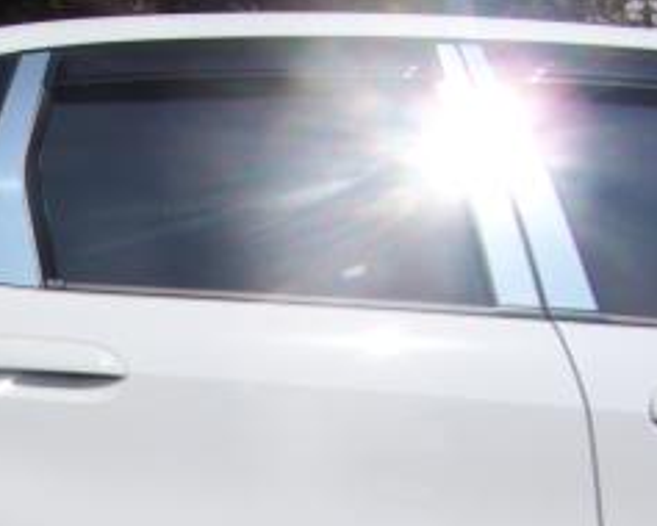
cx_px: -67
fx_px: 1946
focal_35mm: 100
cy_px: 642
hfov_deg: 18.4
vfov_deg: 14.9
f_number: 5.6
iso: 80
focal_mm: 6.3
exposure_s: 1/1000
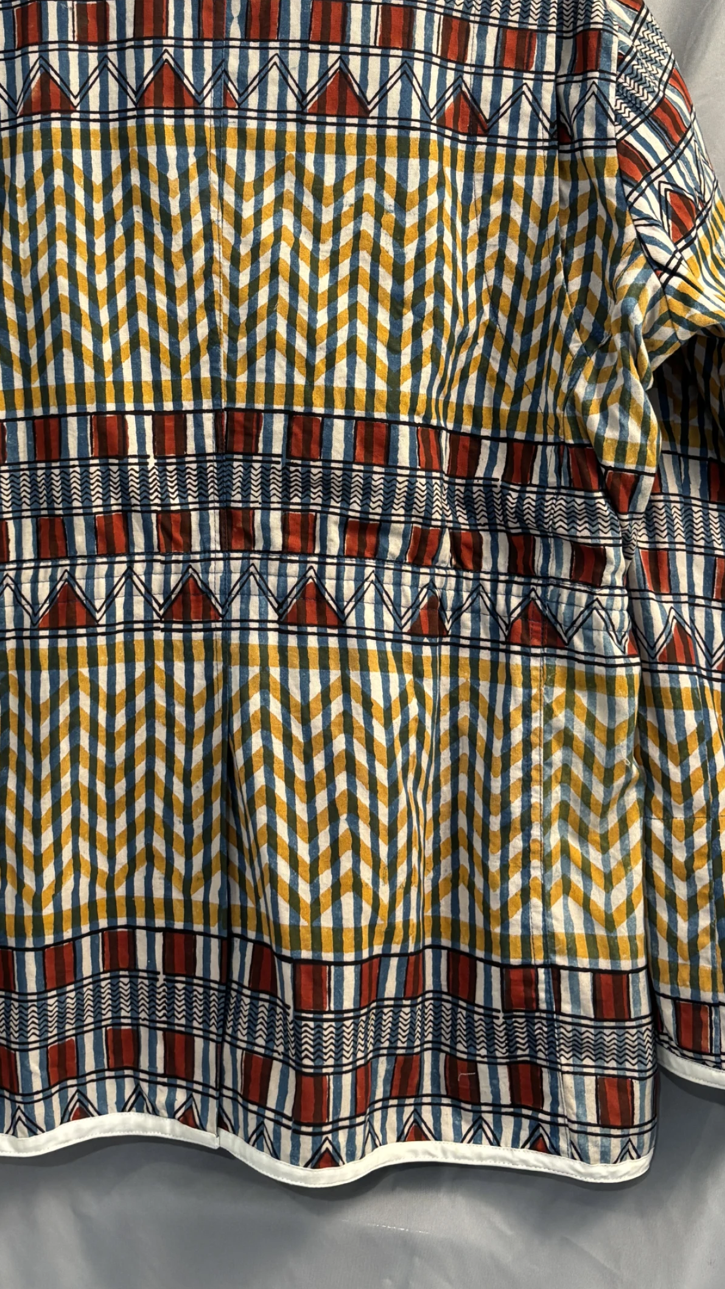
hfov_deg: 30.9
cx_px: 234
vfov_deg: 52.0
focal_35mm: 38
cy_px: 448
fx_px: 1299
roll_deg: -0.4
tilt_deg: +1.5
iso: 250
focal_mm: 5.96
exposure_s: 1/60
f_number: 1.6
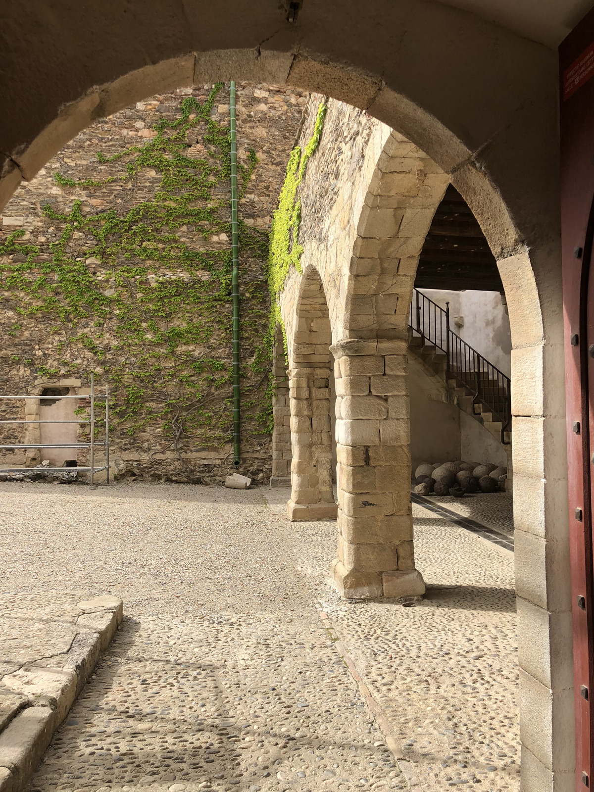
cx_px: 297
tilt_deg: +1.0
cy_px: 396
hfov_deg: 49.7
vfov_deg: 63.4
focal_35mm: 28
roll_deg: +1.1
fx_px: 641
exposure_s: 1/873
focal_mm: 4
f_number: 1.8
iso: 20
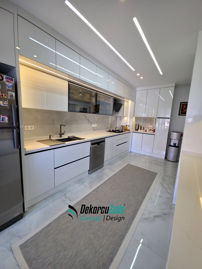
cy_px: 134
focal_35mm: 13
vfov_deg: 106.2
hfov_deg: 89.9
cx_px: 101
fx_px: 101
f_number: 1.9
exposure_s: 1/50
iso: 40
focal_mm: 2.2
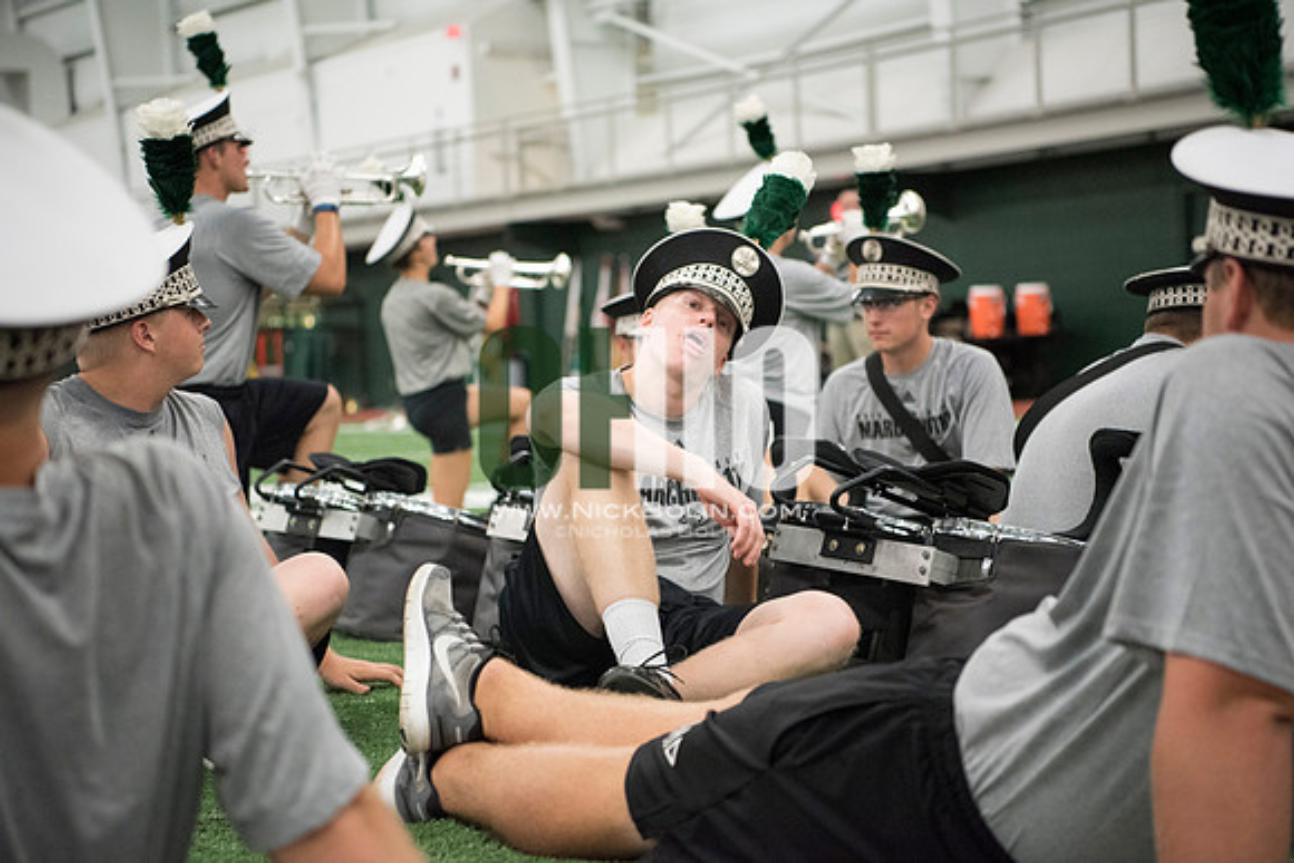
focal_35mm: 70
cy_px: 432
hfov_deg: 28.8
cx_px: 647
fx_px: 2517
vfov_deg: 19.5
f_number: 3.2
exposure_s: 1/250
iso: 3200
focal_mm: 70
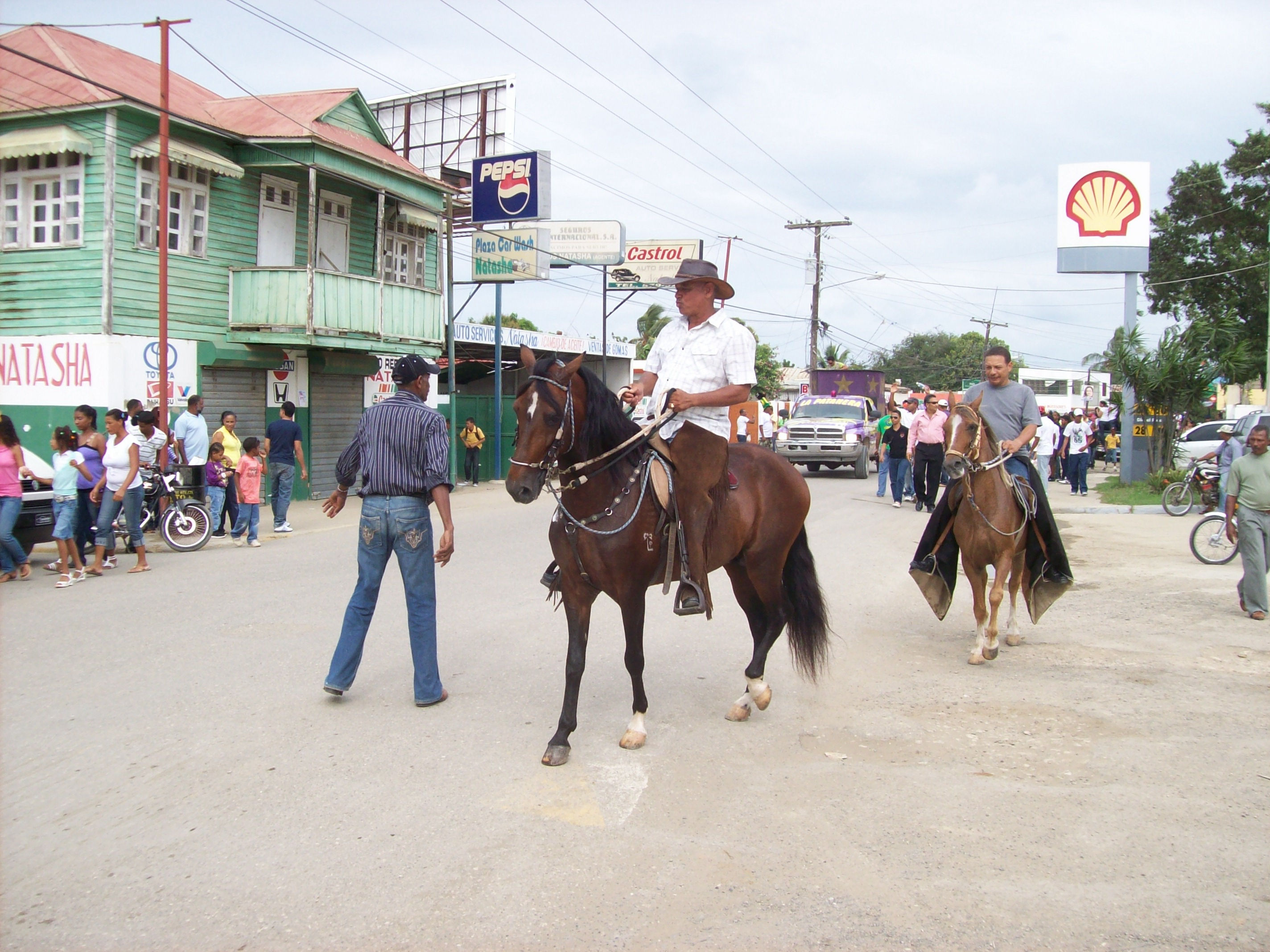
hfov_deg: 51.4
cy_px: 476
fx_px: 1320
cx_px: 635
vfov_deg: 39.6
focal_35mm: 36
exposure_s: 1/601
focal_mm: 6
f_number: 2.7
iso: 80
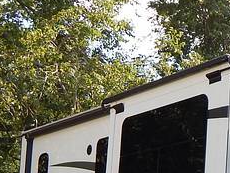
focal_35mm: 100
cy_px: 205
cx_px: 335
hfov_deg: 17.8
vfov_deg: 14.4
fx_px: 665
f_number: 3
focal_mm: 4
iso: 125
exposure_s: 1/500
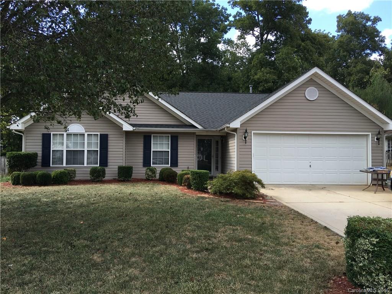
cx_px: 196
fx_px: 328
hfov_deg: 61.7
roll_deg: -0.9
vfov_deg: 48.2
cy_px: 147
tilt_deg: +2.8
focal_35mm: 29
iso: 25
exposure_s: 1/375
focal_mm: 4.15
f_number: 2.2
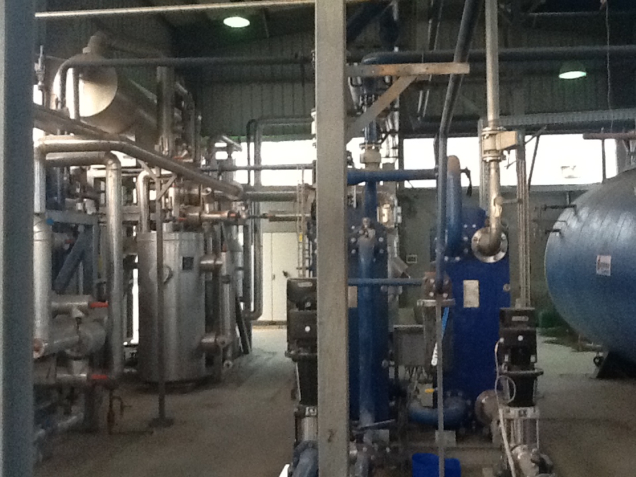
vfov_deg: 44.2
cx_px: 318
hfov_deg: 56.8
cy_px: 238
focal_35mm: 32
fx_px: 588
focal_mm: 2.03
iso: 400
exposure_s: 1/24
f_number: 2.4
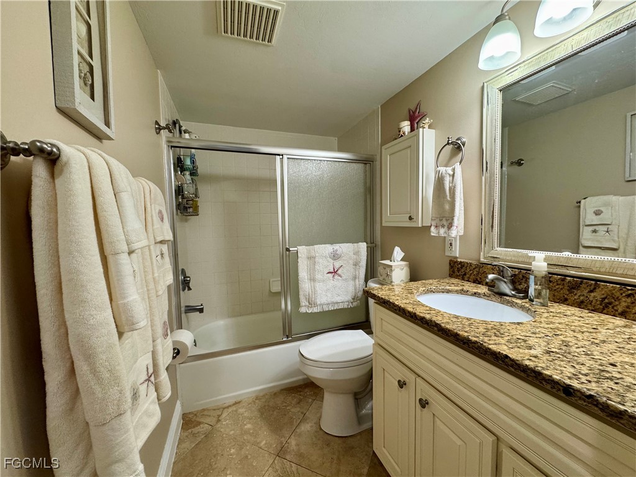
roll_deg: +1.3
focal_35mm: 14
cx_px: 318
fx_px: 257
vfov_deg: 85.7
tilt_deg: -4.1
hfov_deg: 102.1
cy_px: 238
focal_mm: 2.22
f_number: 2.2
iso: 160
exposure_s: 1/120
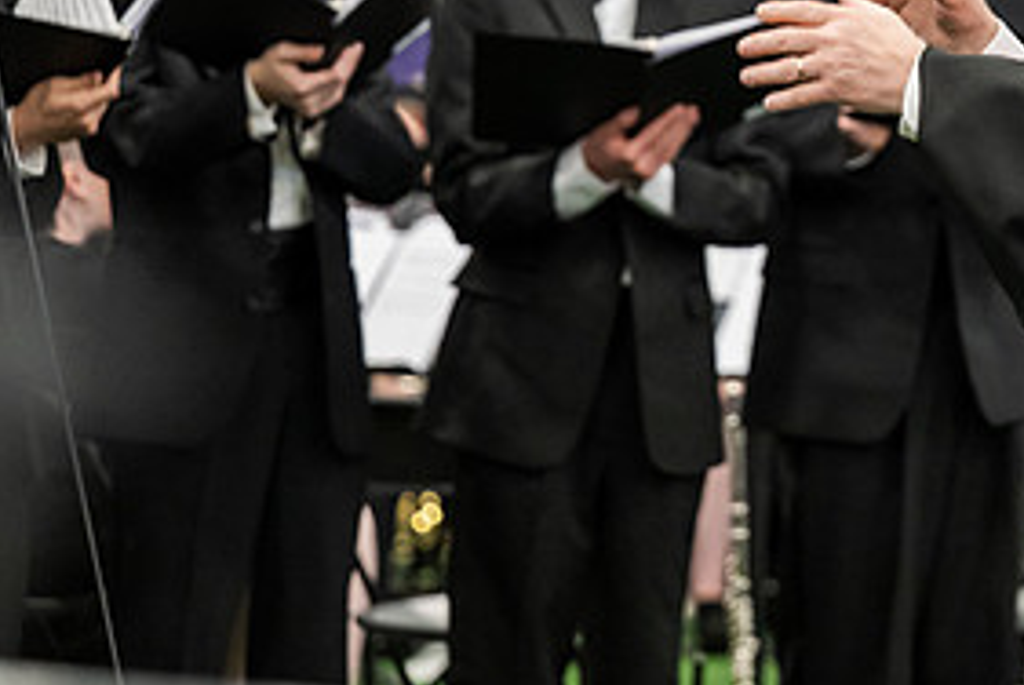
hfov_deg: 8.6
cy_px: 2
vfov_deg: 5.8
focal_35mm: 237
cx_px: 991
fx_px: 6748
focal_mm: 115
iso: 2500
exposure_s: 1/200
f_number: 3.2
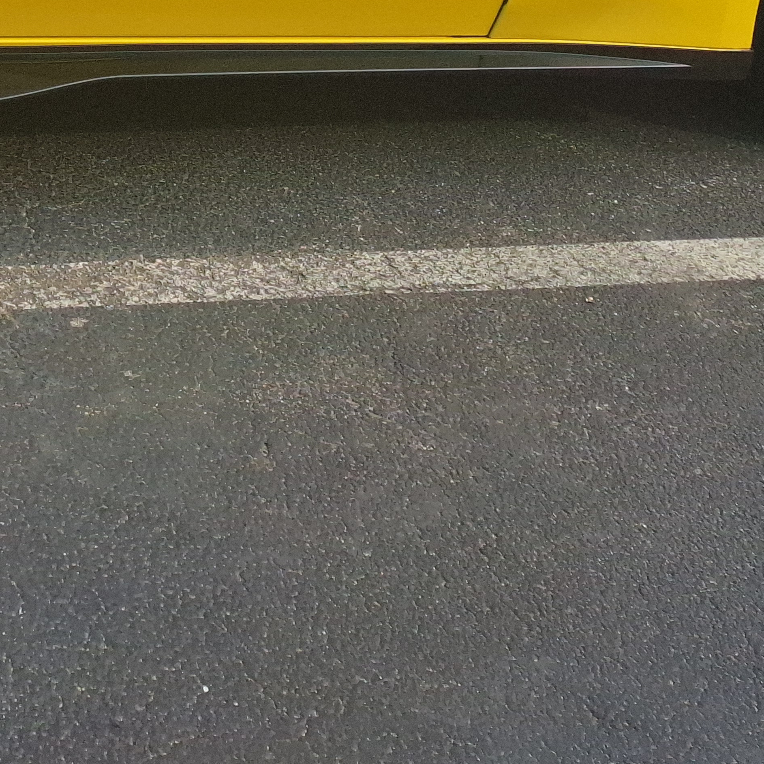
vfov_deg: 17.8
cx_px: -169
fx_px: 2197
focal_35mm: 88
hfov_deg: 18.6
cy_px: -367
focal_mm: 5.54
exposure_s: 1/1256
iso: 40
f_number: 1.8
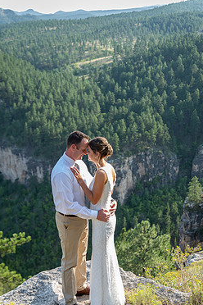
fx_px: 491
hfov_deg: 23.4
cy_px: 182
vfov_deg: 34.4
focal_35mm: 58
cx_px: 102
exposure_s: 1/320
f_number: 3.5
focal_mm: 48
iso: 200
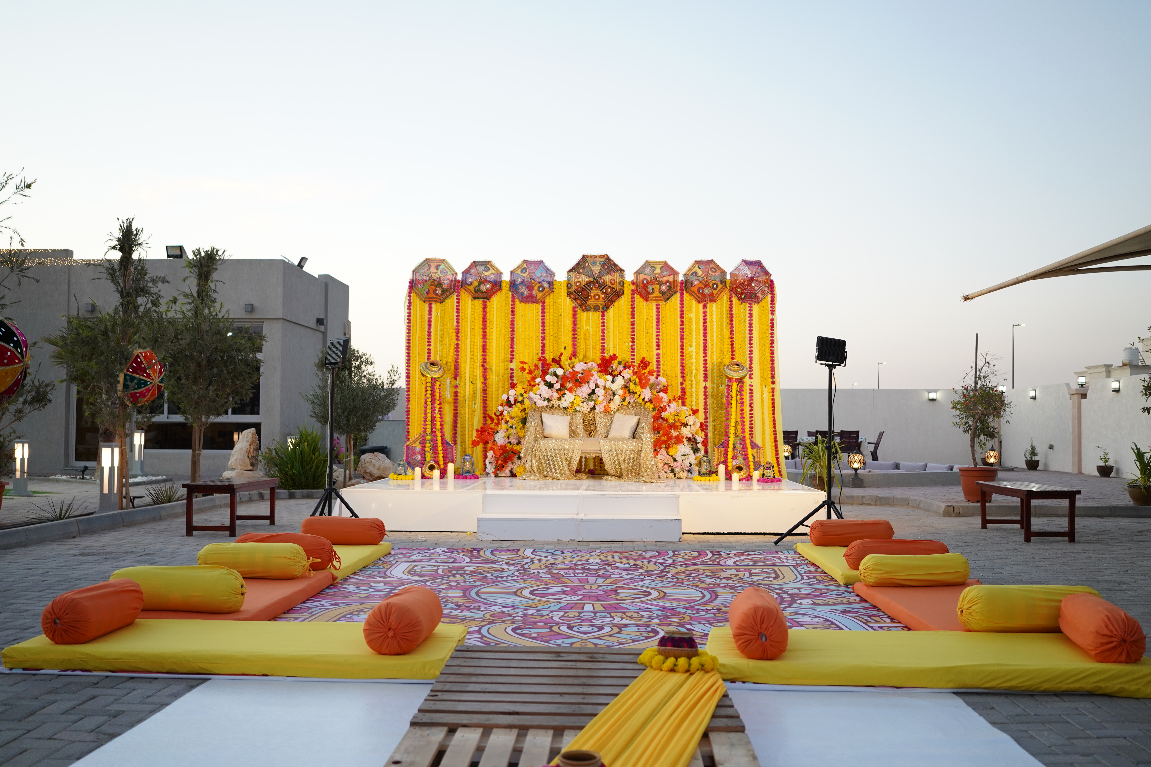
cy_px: 384
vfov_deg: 37.9
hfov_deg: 54.4
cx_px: 576
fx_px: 1119
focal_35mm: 35
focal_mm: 35
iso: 500
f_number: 2.8
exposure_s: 1/100
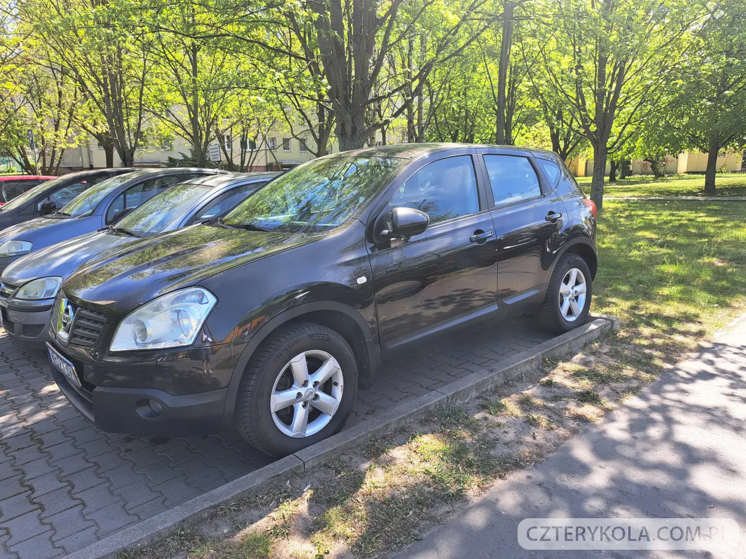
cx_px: 373
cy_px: 280
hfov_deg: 71.6
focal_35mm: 24
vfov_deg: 56.8
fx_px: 517
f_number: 1.8
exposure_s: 1/214
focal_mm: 5.23
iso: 50
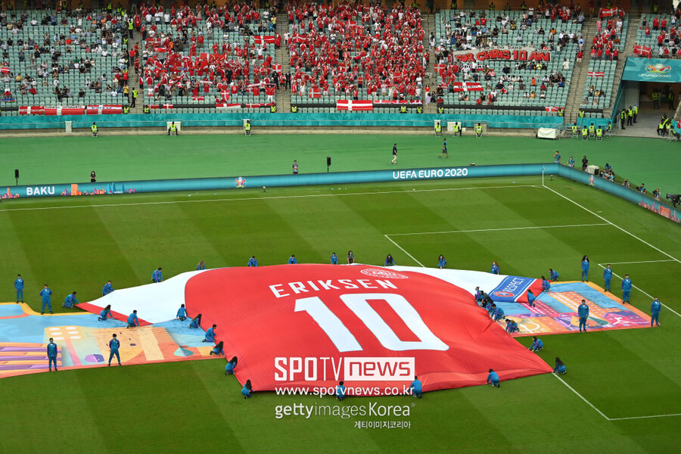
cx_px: 340
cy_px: 227
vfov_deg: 13.4
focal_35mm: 102
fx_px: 1929
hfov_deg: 20.0
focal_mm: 102
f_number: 2.8
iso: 800
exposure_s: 1/2000
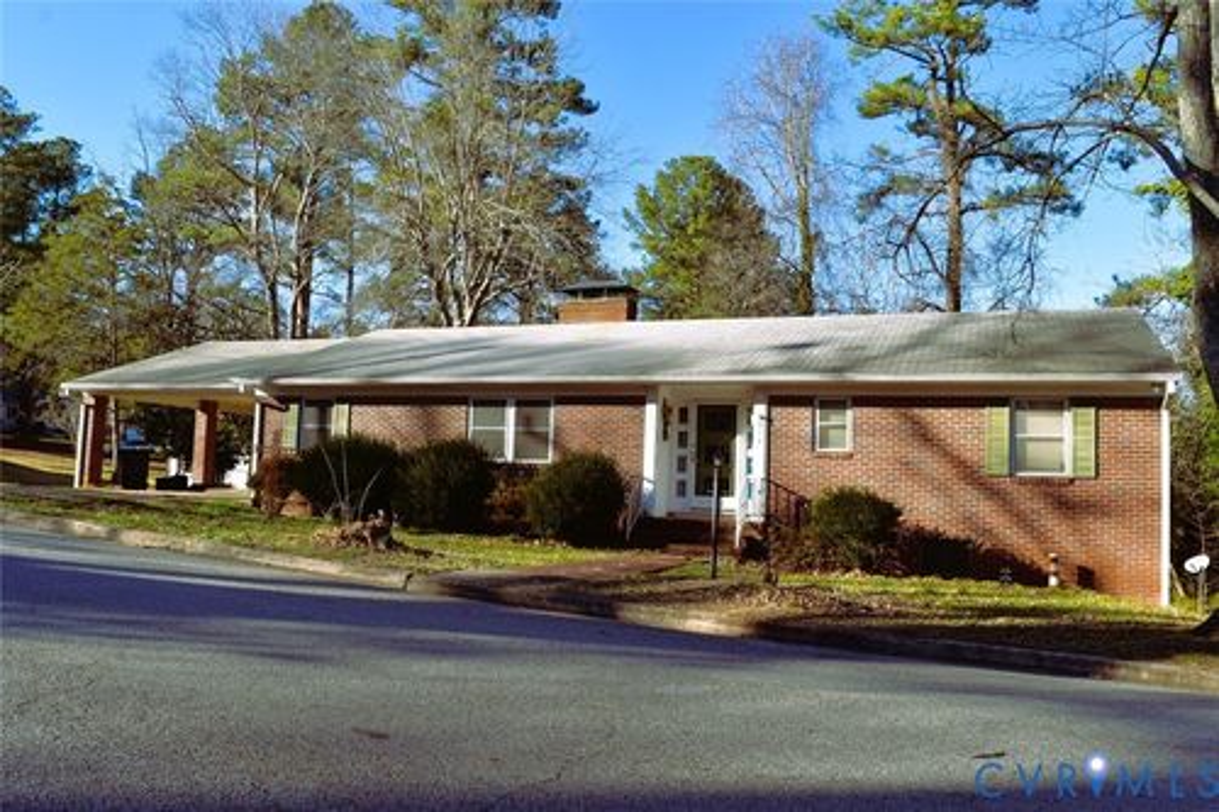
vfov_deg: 43.6
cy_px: 406
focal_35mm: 30
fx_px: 1015
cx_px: 610
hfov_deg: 61.9
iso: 400
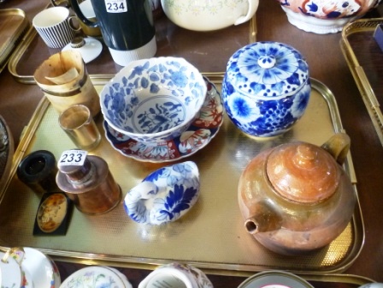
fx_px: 310
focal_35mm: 28
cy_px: 144
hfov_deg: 63.4
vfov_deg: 49.7
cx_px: 192
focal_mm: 5
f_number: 2.8
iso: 400
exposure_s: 1/20
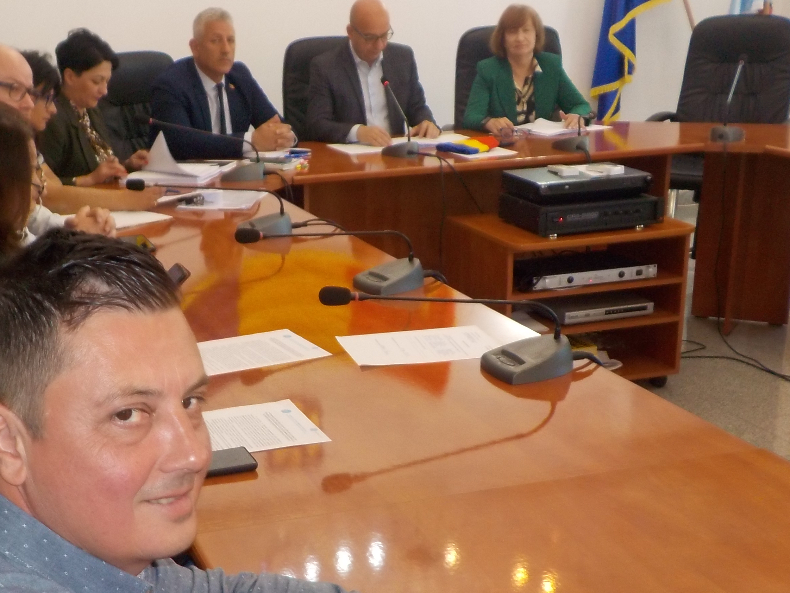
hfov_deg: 37.7
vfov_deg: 28.9
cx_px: 246
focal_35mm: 50
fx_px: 1141
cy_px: 390
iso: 200
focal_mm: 4.1
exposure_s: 1/30
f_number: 3.3
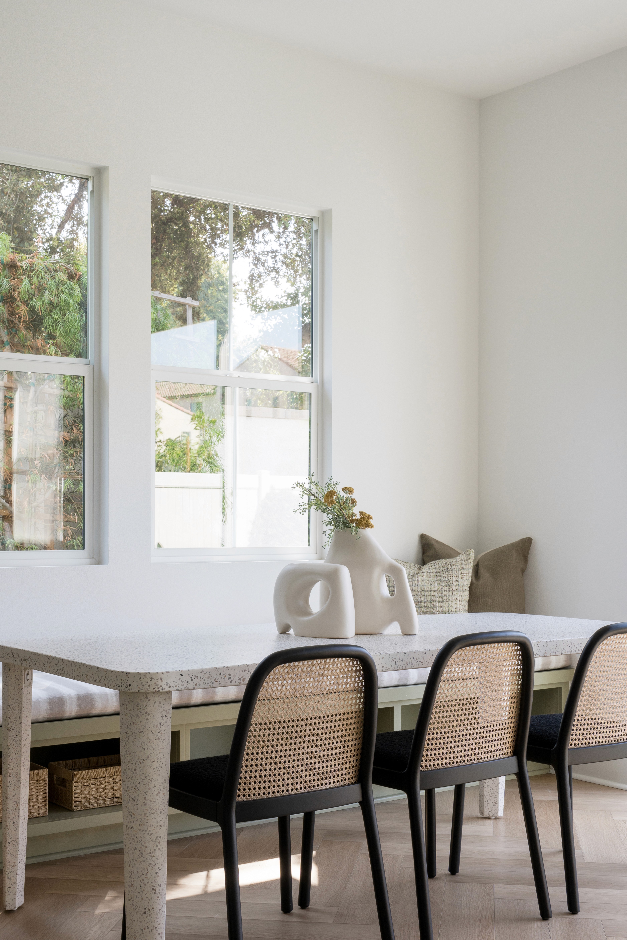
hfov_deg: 29.2
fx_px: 1202
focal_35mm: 46
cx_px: 323
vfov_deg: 42.6
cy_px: 556
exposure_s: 1/15
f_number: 11
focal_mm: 37
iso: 320
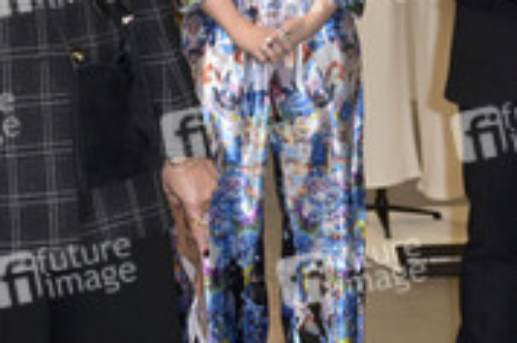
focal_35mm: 147
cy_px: -90
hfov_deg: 13.8
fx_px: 2107
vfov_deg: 9.2
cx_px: -16
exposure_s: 1/80
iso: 2000
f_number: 5.6
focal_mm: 58
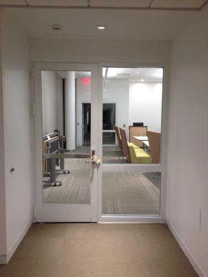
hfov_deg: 40.7
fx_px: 280
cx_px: 104
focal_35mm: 35
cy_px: 138
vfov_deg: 52.6
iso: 50
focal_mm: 4.28
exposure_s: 1/20
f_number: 2.4
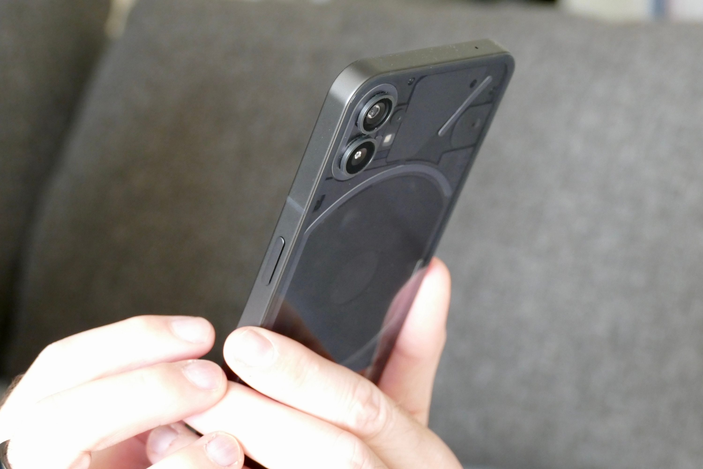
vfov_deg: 13.8
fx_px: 1933
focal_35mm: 99
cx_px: 352
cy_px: 234
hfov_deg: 20.6
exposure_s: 1/100
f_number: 4
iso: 1600
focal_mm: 35.95
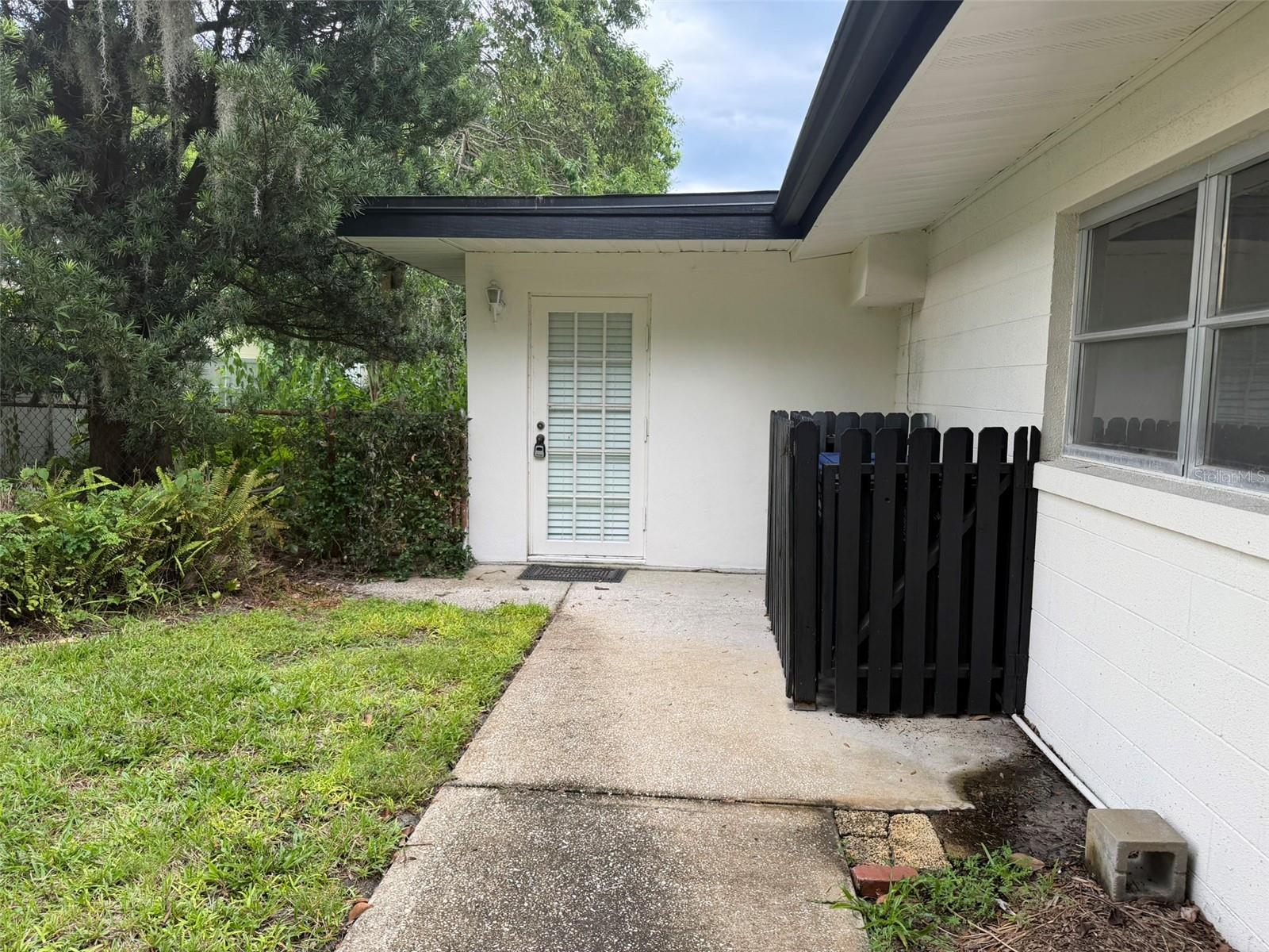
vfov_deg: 56.8
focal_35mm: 24
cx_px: 634
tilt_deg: -6.3
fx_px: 880
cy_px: 476
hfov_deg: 71.6
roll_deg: -0.8
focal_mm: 6.76
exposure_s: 1/270
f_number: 1.78
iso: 80
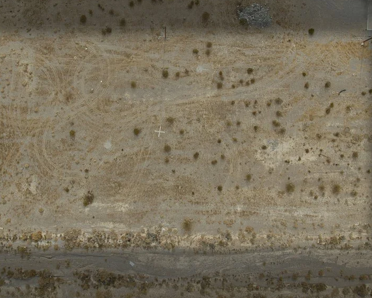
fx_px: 374
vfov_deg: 43.3
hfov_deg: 52.6
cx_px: 158
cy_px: 136
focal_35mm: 34
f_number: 2.8
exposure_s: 1/400
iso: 100
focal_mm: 12.29
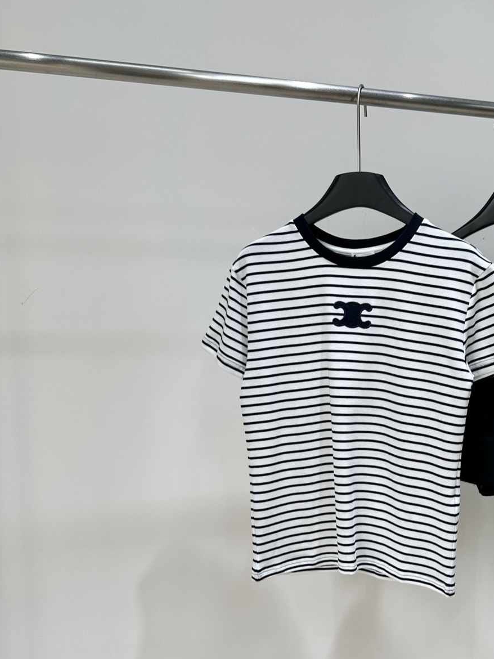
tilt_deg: -9.1
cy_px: 422
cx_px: 358
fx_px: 666
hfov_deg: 39.8
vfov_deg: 51.9
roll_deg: -1.4
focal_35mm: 35
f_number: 1.78
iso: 80
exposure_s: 1/293
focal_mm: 6.86
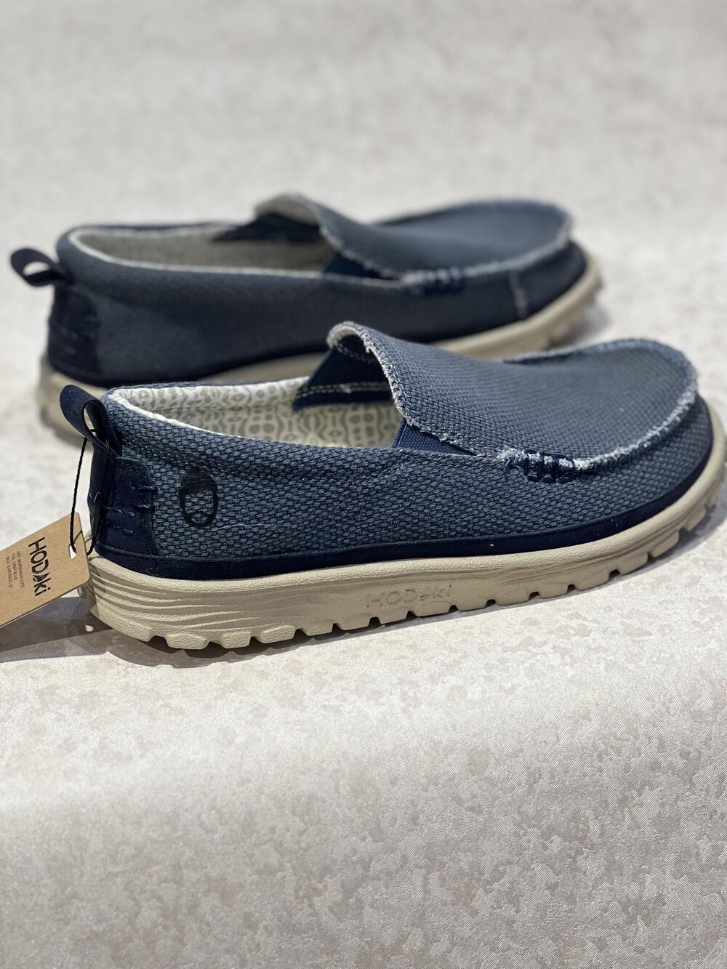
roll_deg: +2.0
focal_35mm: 77
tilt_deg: -26.8
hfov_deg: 19.1
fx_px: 2156
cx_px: 364
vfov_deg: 25.3
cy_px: 484
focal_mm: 9
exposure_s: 1/100
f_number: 2.8
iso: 80
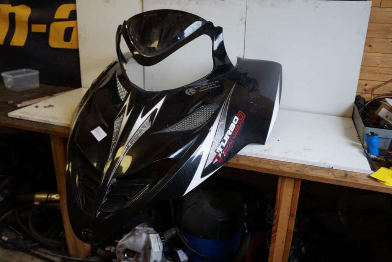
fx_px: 294
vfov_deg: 47.9
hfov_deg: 67.4
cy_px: 131
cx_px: 196
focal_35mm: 27
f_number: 4
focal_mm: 18
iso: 500
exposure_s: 1/60
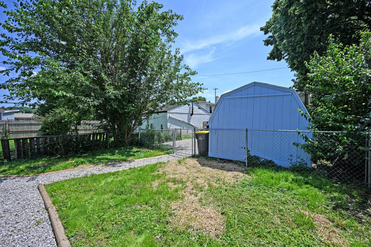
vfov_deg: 81.2
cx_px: 186
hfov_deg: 104.3
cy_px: 124
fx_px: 144
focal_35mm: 14
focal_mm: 14
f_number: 7.1
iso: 100
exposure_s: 1/400
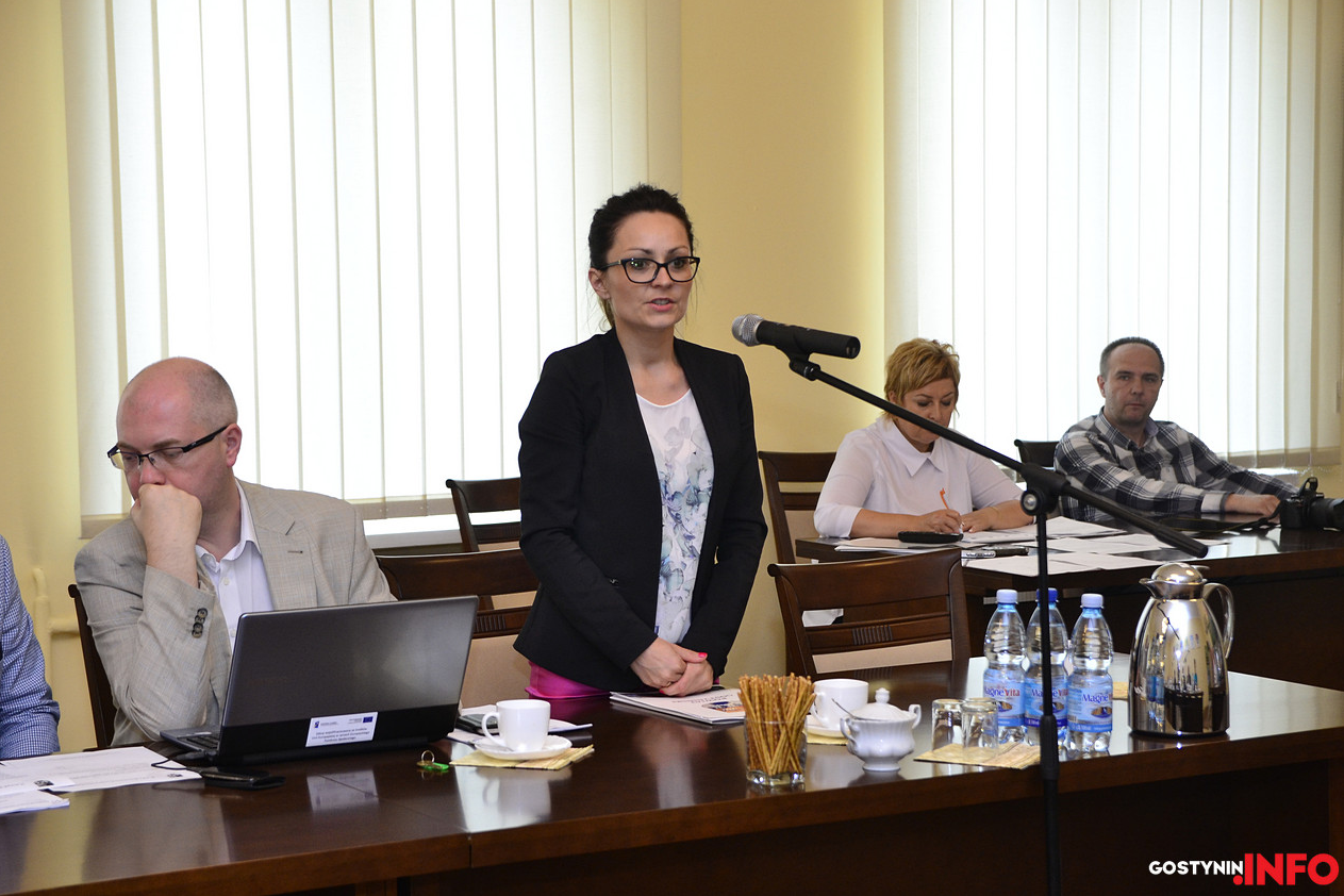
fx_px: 2837
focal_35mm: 76
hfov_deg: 26.7
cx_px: 669
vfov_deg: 17.9
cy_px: 443
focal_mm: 50
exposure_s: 1/80
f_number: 4
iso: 800
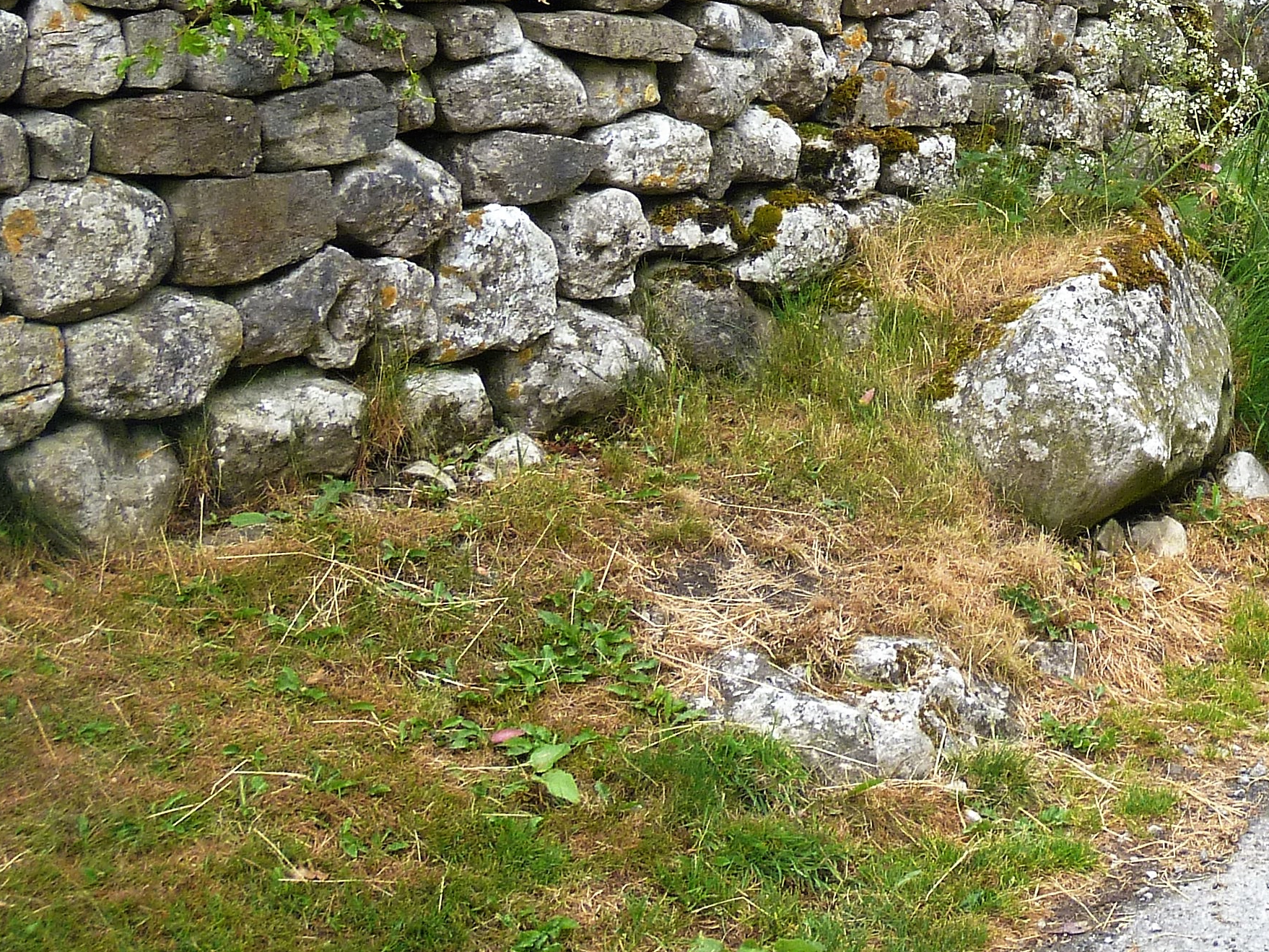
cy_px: -121
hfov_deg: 21.2
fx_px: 3153
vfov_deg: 16.6
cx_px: 1528
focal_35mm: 86
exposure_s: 1/60
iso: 125
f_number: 3.5
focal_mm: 6.3
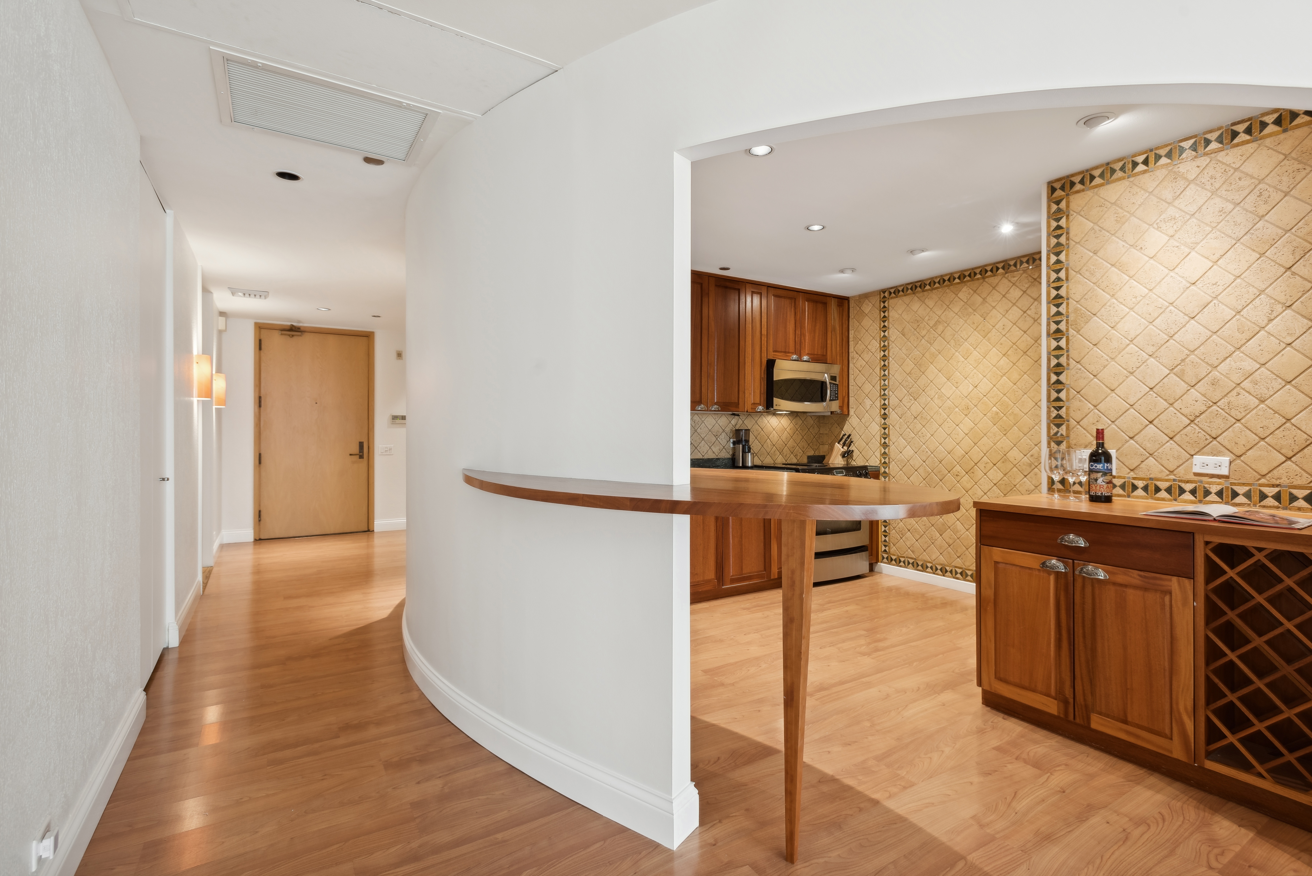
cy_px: 438
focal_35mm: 17
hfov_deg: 93.3
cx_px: 656
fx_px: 620
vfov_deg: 70.5
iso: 400
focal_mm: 17
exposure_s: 1/8
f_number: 8
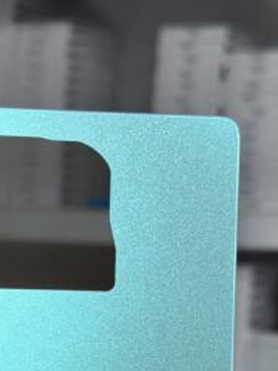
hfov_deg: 11.4
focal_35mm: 128
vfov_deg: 14.9
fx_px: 1373
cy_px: 453
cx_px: -16
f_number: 1.78
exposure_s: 1/4049
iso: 64
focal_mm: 6.76
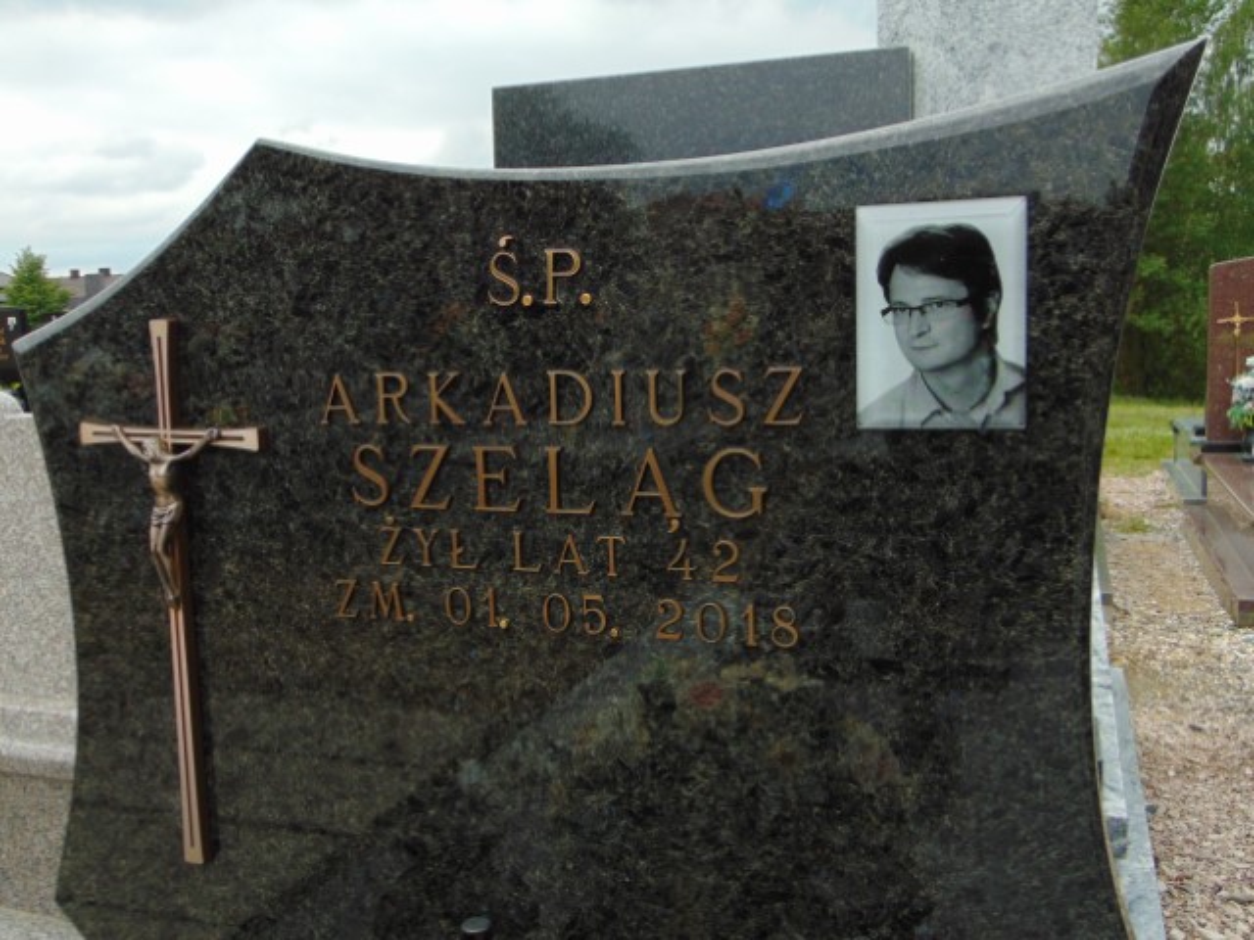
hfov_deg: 55.4
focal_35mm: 33
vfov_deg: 42.9
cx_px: 627
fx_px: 1195
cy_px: 470
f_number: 3.2
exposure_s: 1/640
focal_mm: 5.8
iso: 80
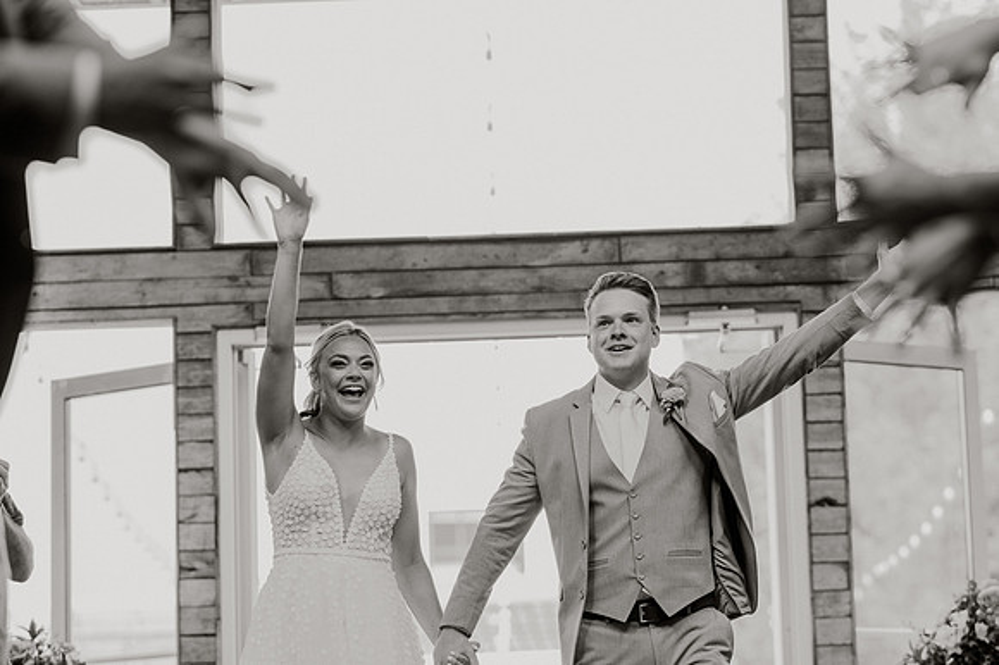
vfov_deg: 12.0
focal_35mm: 114
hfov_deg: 18.0
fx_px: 3155
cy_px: 316
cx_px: 534
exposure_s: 1/250
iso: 320
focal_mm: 105
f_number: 2.8
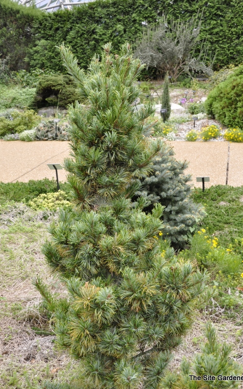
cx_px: 126
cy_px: 194
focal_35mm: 37
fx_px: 392
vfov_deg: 52.8
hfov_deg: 34.4
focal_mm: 24
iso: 200
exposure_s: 1/40
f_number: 6.3
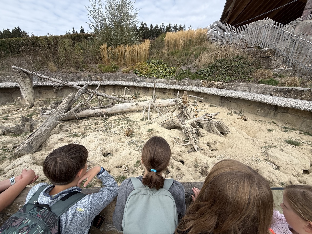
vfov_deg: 85.7
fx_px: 126
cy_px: 117
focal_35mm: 14
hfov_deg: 102.1
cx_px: 156
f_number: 2.2
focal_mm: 2.22
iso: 50
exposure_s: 1/1399
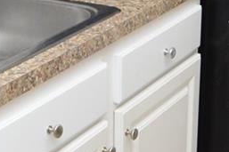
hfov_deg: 18.3
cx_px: 106
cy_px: 58
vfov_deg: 12.2
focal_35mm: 112
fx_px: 712
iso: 450
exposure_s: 1/60
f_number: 4
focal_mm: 12
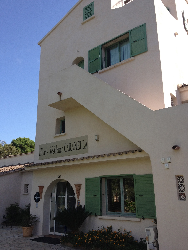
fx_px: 253
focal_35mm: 35
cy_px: 125
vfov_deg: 52.6
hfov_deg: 40.7
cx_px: 94
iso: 64
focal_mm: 4.28
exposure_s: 1/1104
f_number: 2.4
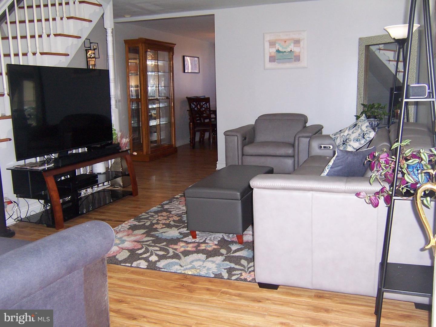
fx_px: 416
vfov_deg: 42.9
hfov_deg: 55.4
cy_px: 164
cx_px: 218
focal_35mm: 33
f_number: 2.8
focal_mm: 5.5
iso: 140
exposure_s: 1/60
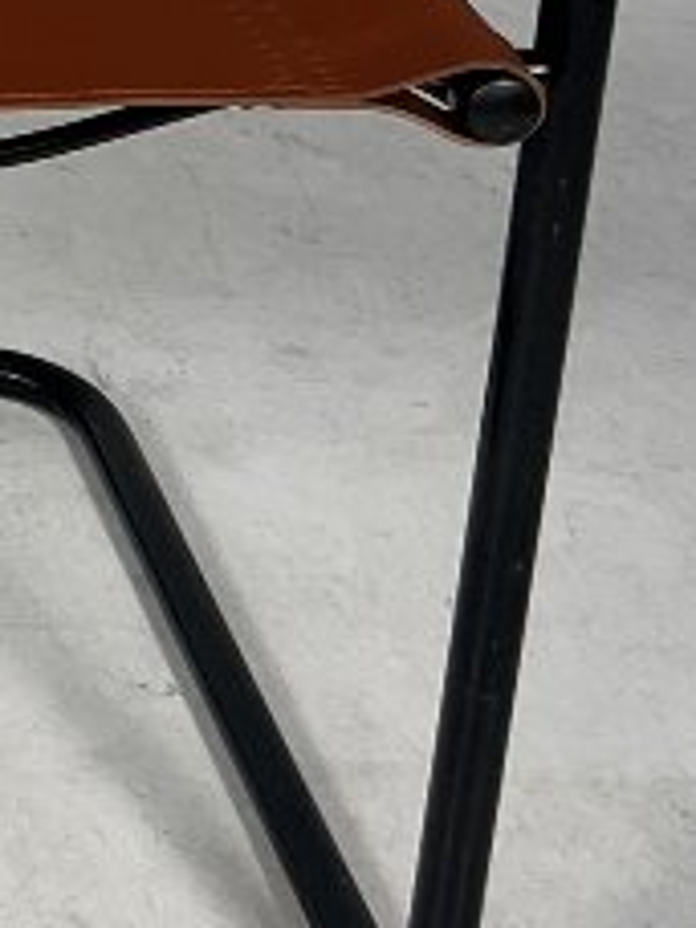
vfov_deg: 13.7
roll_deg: +0.8
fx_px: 3673
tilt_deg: -20.1
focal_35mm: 137
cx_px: -1066
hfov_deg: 9.4
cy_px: -407
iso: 80
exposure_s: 1/121
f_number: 1.5
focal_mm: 5.7
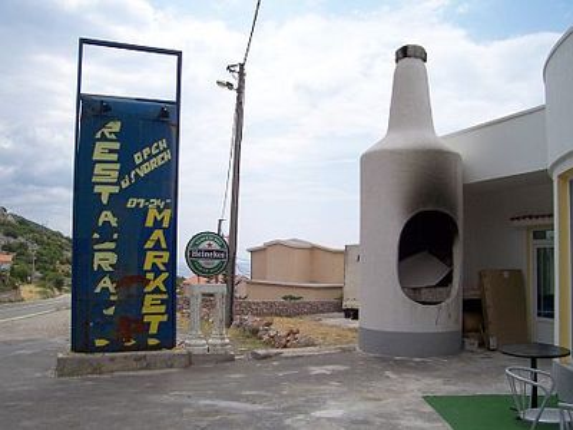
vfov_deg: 41.8
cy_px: 215
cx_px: 286
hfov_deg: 54.0
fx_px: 563
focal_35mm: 34
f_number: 5.6
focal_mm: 5.6
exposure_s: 1/750
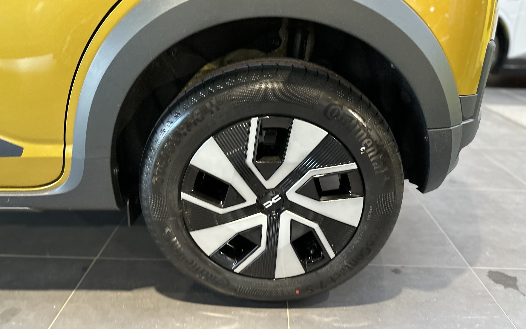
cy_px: 180
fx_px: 373
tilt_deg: -23.1
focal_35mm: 26
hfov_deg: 70.4
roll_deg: -2.2
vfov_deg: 47.5
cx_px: 267
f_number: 1.78
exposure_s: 1/50
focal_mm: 6.86
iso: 320
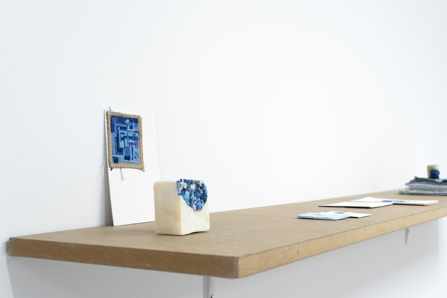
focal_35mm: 50
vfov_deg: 27.0
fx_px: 621
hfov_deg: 39.6
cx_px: 224
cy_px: 149
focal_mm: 50
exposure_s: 1/1.67
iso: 160
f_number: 11
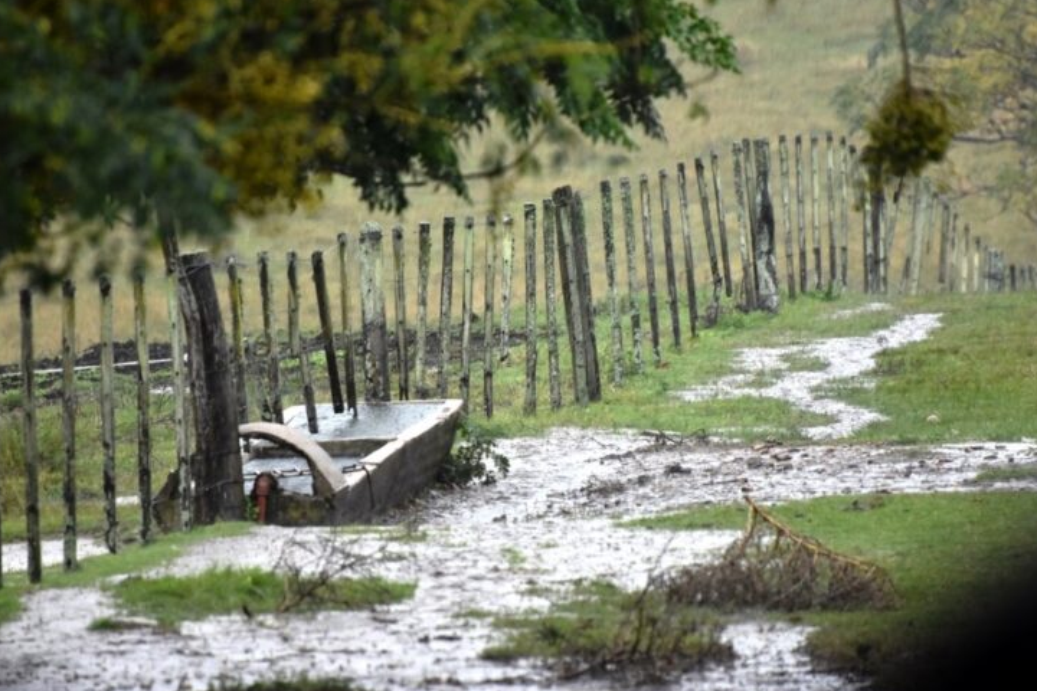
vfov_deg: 2.9
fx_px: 13509
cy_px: 351
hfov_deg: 4.4
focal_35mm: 469
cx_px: 524
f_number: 5.6
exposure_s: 1/125
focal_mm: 300
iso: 800
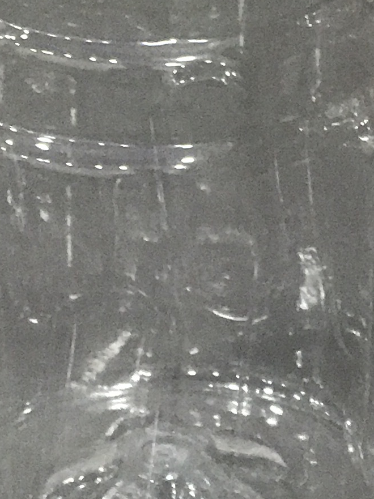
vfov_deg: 7.5
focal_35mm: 261
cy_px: -251
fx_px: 3763
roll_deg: +0.7
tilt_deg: -22.8
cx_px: 397
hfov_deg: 5.7
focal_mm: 6.6
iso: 200
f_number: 2.8
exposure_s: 1/50
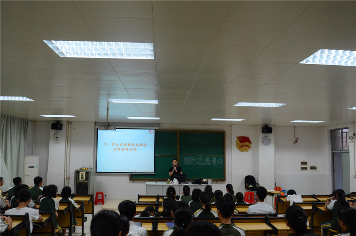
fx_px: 311
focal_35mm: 32
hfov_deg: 59.6
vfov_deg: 41.5
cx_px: 178
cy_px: 118
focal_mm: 21
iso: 640
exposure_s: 1/40
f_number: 6.3
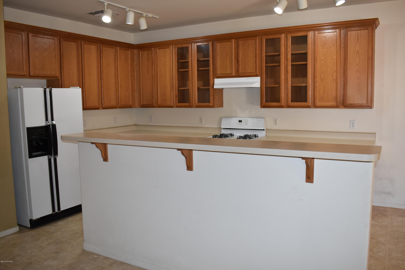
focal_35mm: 30
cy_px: 135
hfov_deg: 61.9
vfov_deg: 43.6
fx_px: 337
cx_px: 202
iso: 800
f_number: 5
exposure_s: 1/100
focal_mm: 20
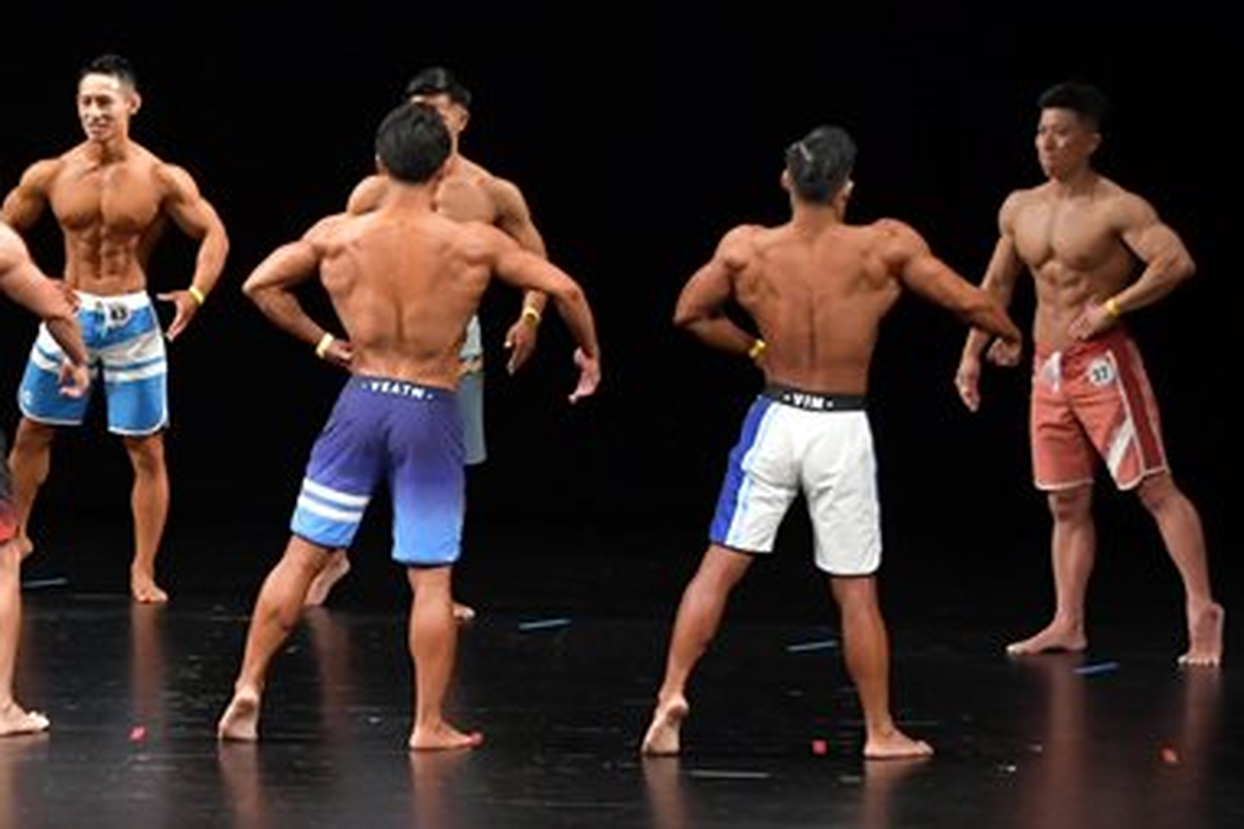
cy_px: 401
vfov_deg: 5.5
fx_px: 8638
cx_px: 34
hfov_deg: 8.2
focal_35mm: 250
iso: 3200
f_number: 5.6
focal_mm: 82
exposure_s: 1/400
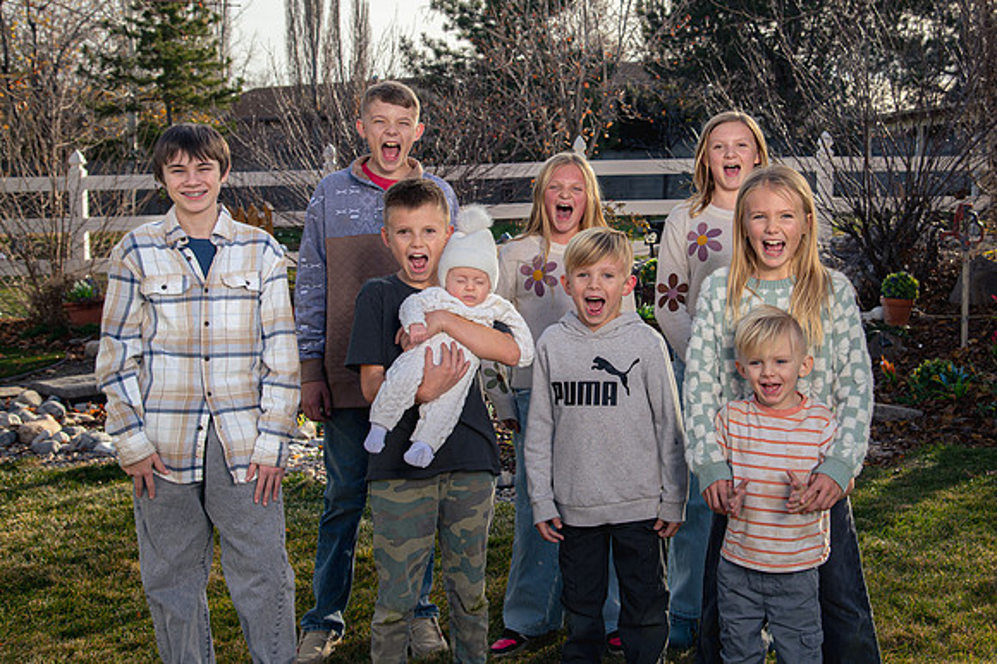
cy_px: 276
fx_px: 1488
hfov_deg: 37.0
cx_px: 582
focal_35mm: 54
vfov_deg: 25.1
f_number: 7.1
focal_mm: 46
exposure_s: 1/250
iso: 200
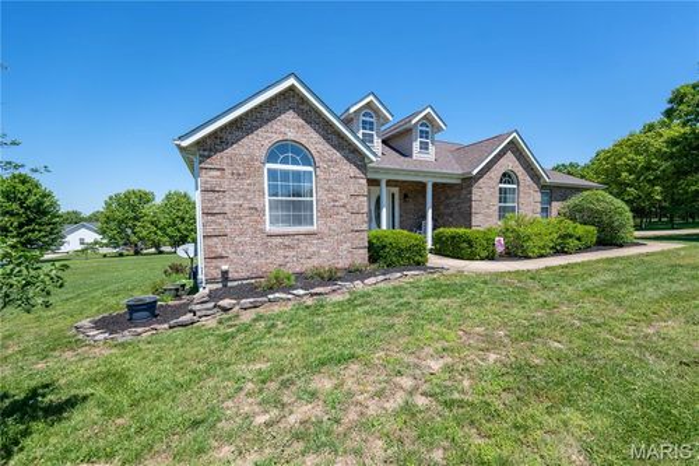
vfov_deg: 81.2
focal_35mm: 14
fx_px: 272
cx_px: 350
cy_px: 233
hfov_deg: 104.3
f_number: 4
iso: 100
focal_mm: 14
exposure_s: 1/1250
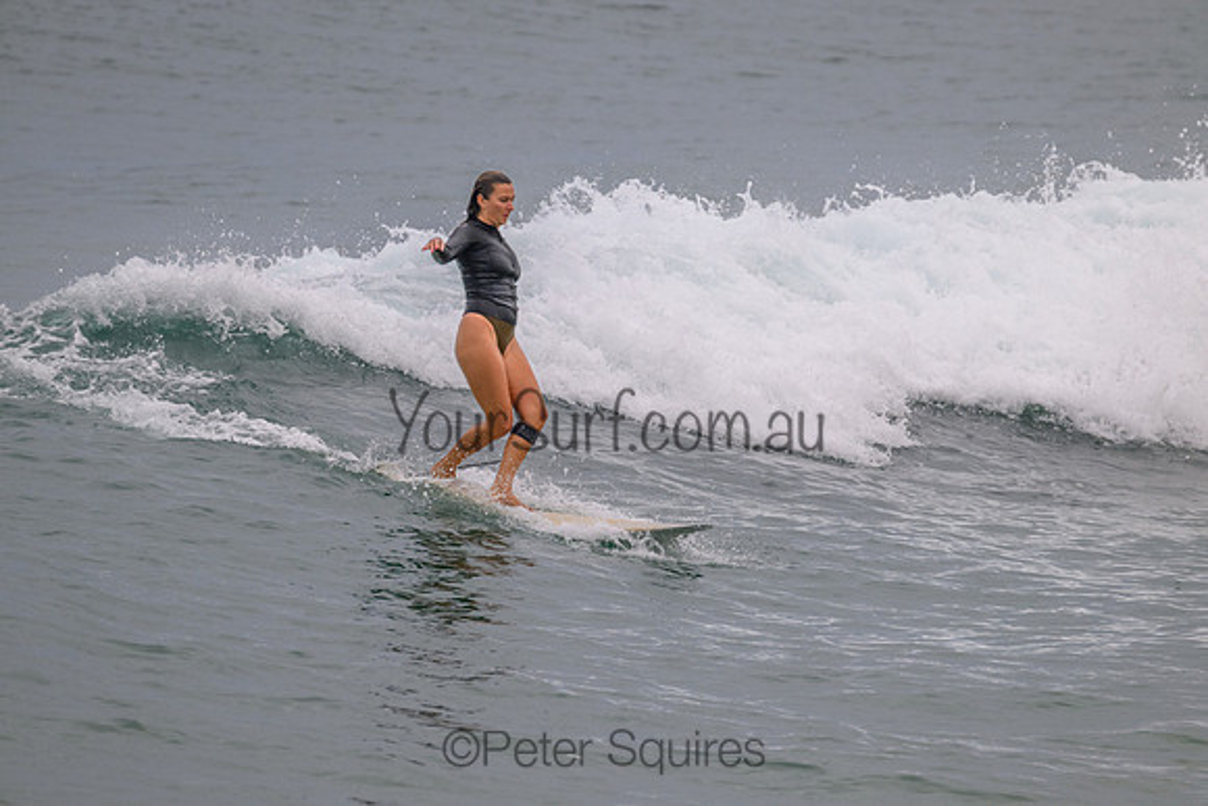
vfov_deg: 2.1
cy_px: 403
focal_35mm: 650
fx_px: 21815
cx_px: 604
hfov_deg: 3.2
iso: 1100
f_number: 11
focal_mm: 650
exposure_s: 1/1600
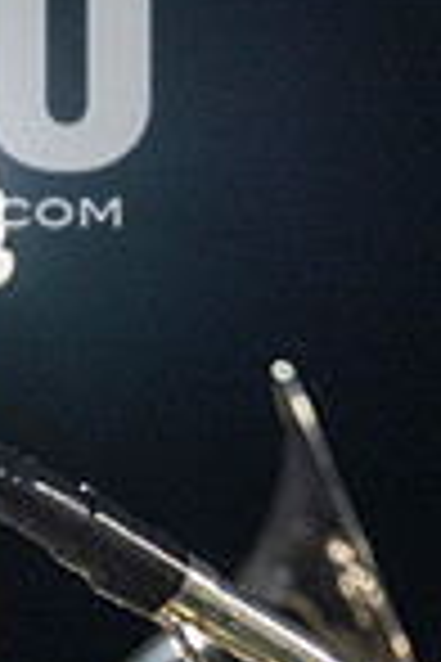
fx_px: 1745
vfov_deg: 21.0
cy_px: 52
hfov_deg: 13.7
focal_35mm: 95
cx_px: -189
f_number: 3.2
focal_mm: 24
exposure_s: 1/500
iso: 2000
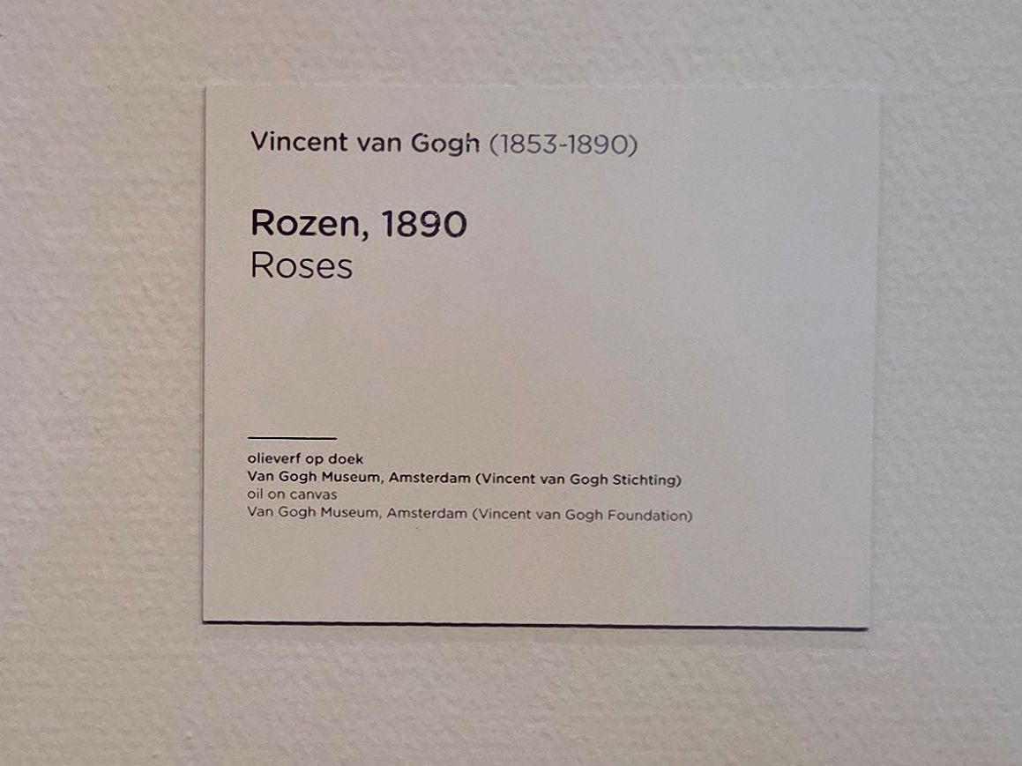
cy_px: 383
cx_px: 511
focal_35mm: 23
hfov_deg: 73.9
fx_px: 679
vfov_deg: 58.9
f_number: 1.8
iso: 1600
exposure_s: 1/120
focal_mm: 5.4
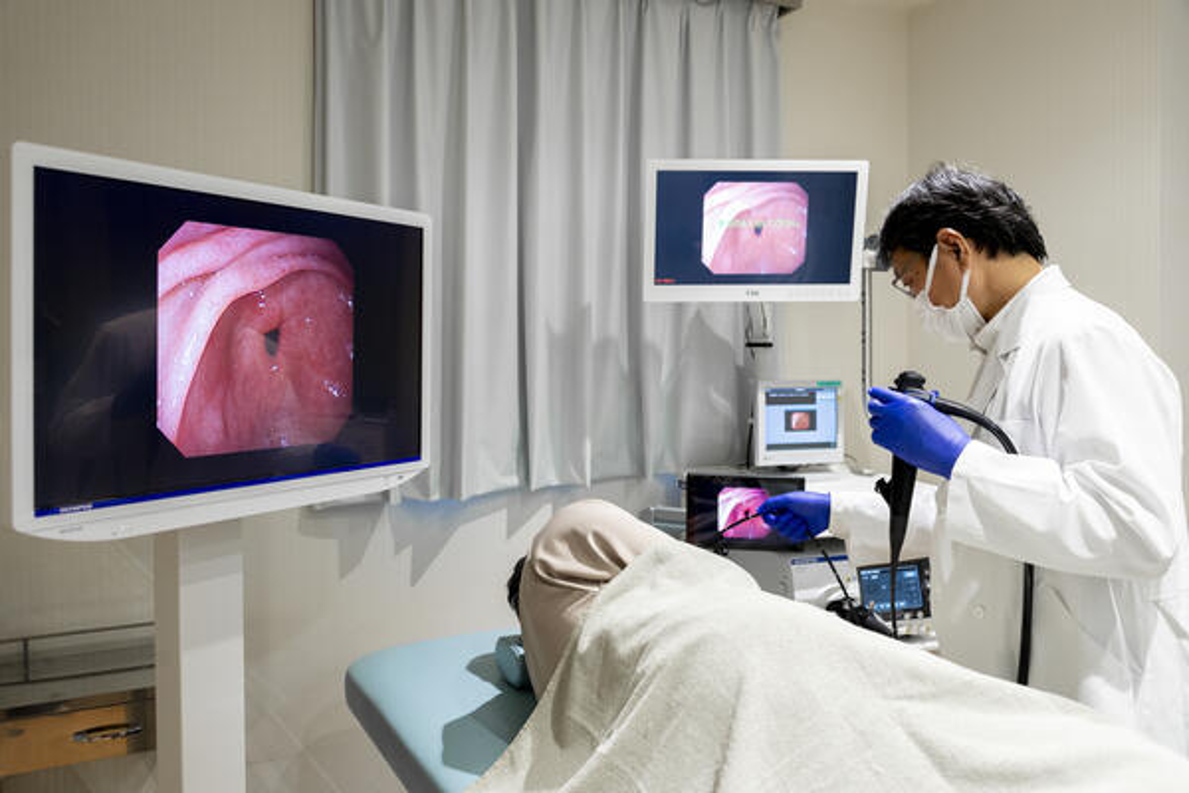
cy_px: 396
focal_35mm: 32
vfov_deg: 41.1
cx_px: 594
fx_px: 1057
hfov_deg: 58.7
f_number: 4.5
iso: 1600
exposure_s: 1/100
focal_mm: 32
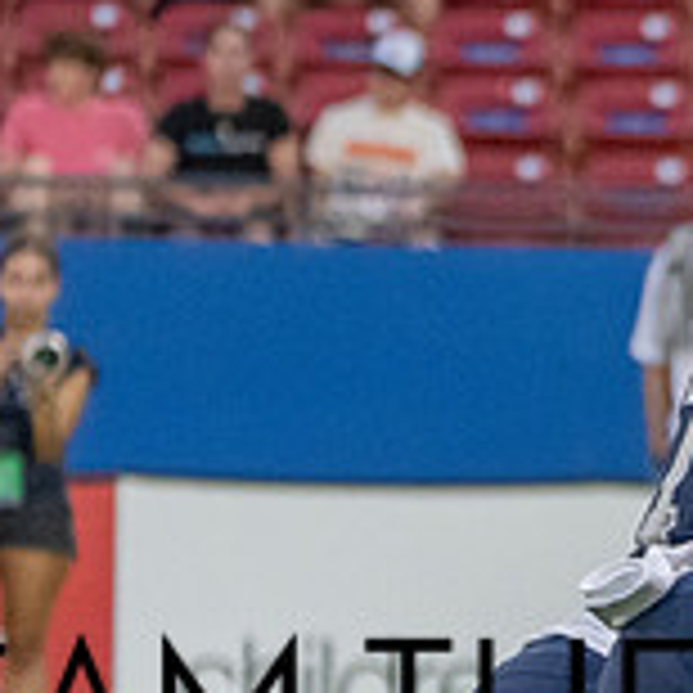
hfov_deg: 2.0
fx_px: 19818
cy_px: 692
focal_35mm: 875
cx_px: 1746
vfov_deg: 2.0
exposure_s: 1/1000
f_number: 5.6
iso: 5000
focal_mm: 189
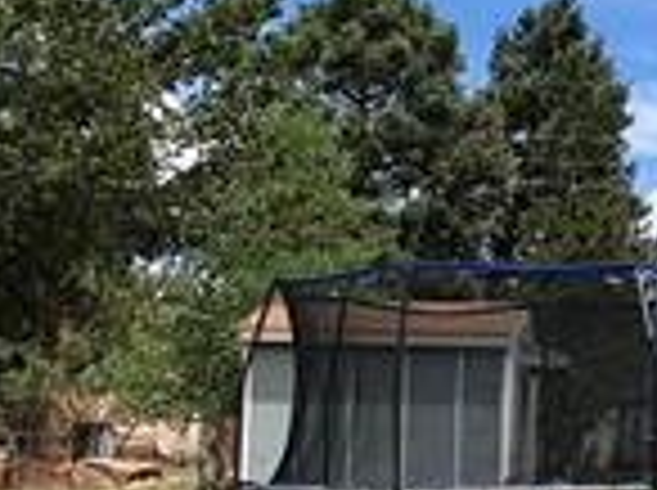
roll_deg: -1.5
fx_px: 2331
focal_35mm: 123
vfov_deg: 12.0
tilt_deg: +5.9
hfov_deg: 15.9
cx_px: 526
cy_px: 366
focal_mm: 3.99
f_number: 1.8
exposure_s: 1/1333
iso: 20
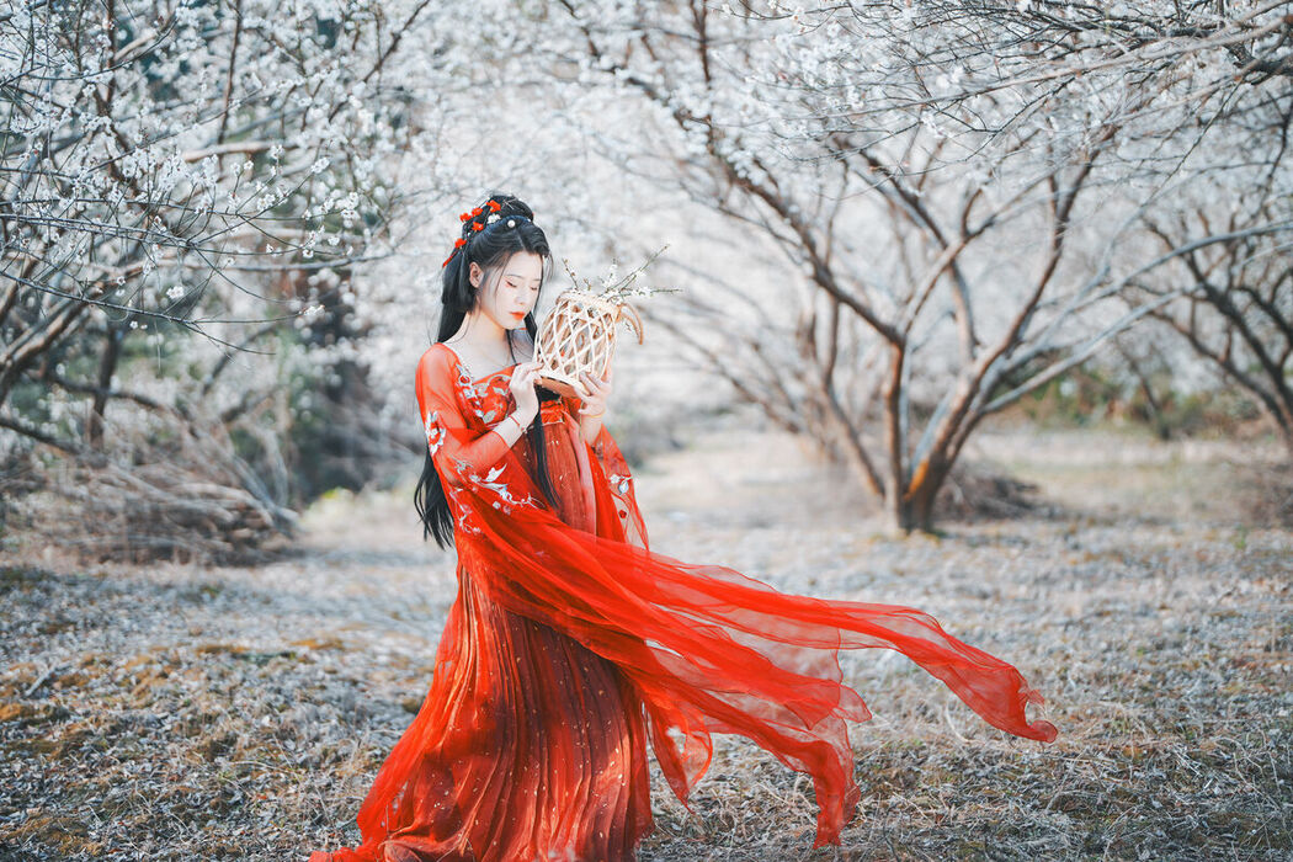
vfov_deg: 27.0
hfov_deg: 39.6
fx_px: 1796
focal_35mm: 50
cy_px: 431
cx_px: 646
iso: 100
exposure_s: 1/1600
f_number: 1.2
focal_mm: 50
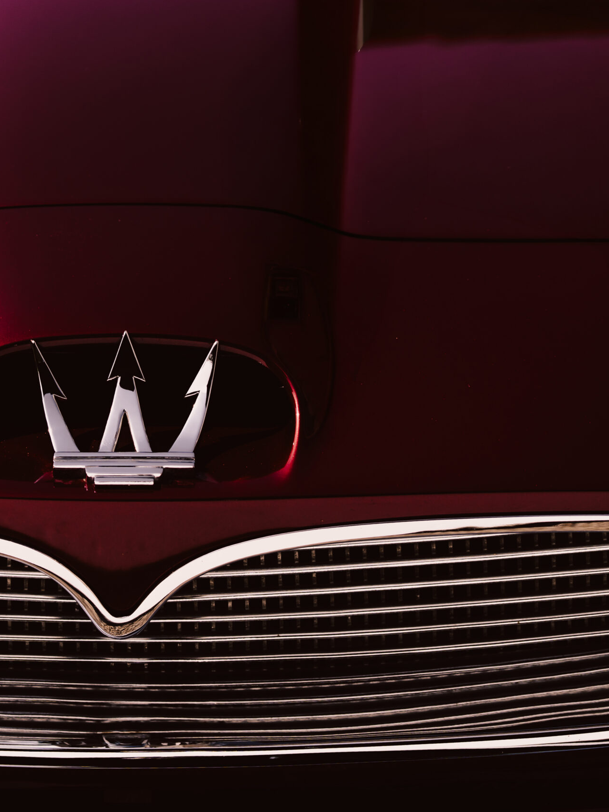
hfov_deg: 6.5
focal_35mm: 229
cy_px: 407
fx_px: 5370
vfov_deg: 8.6
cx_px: 136
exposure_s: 1/2500
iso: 250
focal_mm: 158
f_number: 4.5
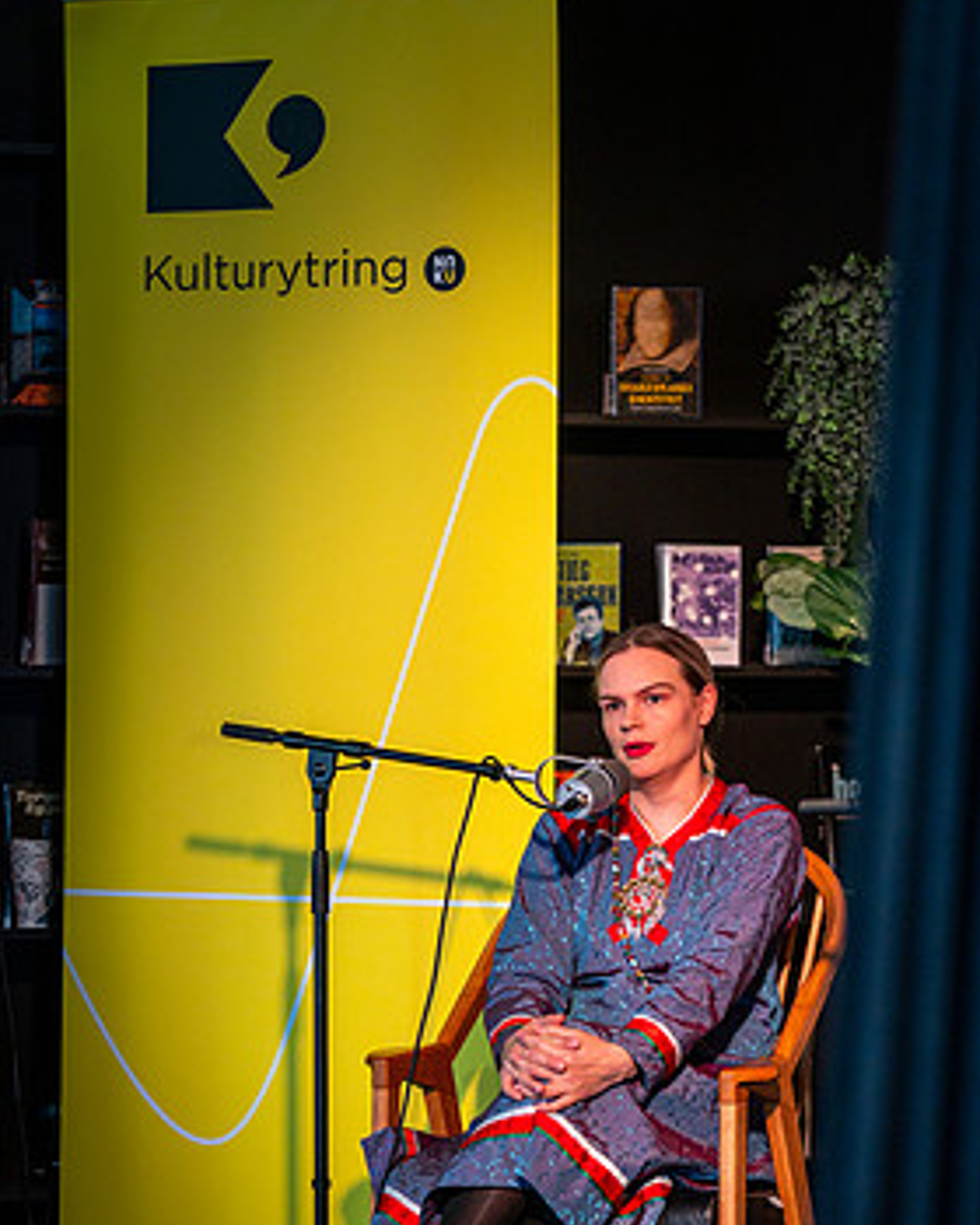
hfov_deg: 12.5
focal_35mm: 123
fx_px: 4459
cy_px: 735
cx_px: 466
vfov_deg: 15.6
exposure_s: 1/200
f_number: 2.8
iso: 1250
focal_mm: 102
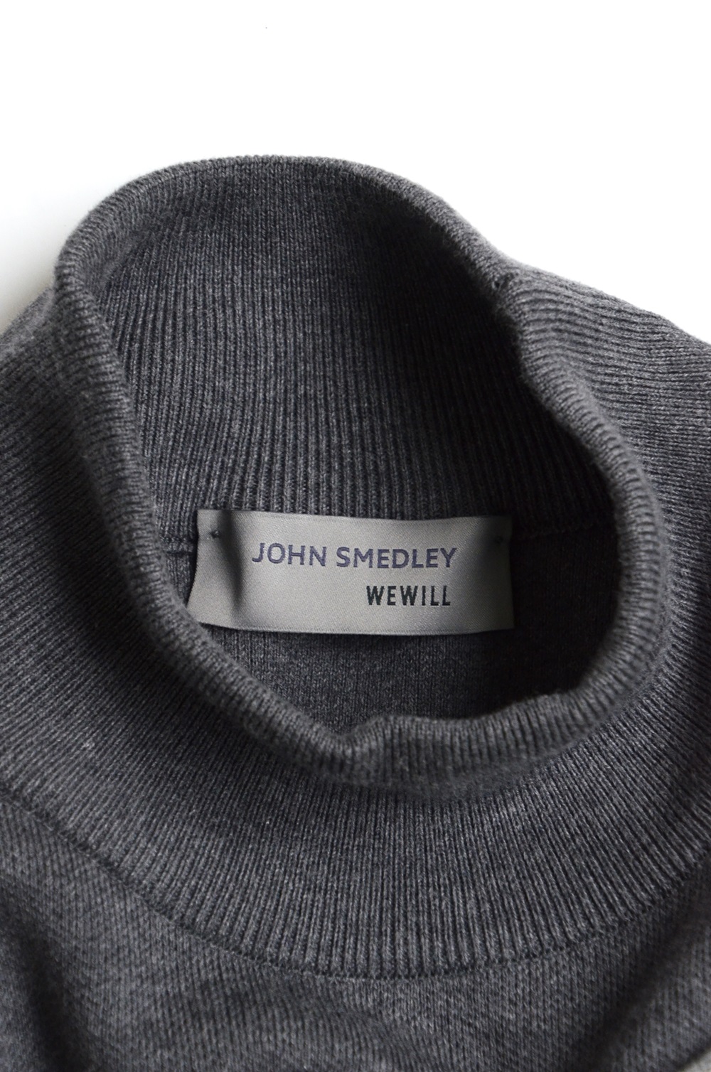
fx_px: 2765
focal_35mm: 93
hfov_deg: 14.7
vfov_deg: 21.9
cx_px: 356
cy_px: 536
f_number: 8
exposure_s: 1/50
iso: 1250
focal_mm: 62
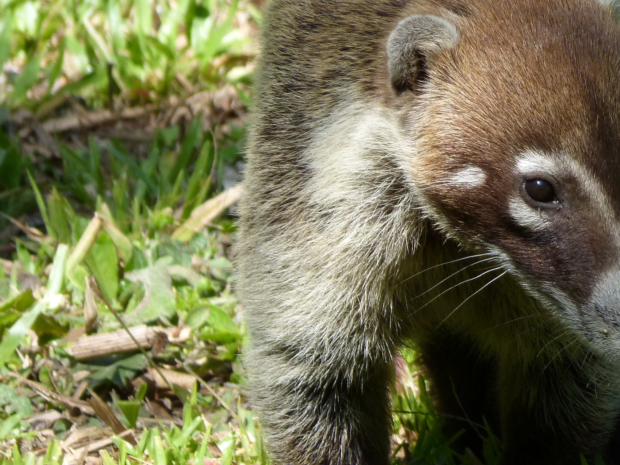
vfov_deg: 1.3
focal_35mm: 1178
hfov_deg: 1.7
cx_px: 592
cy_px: 261
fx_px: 21098
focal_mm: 107.9
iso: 100
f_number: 5.2
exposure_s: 1/200
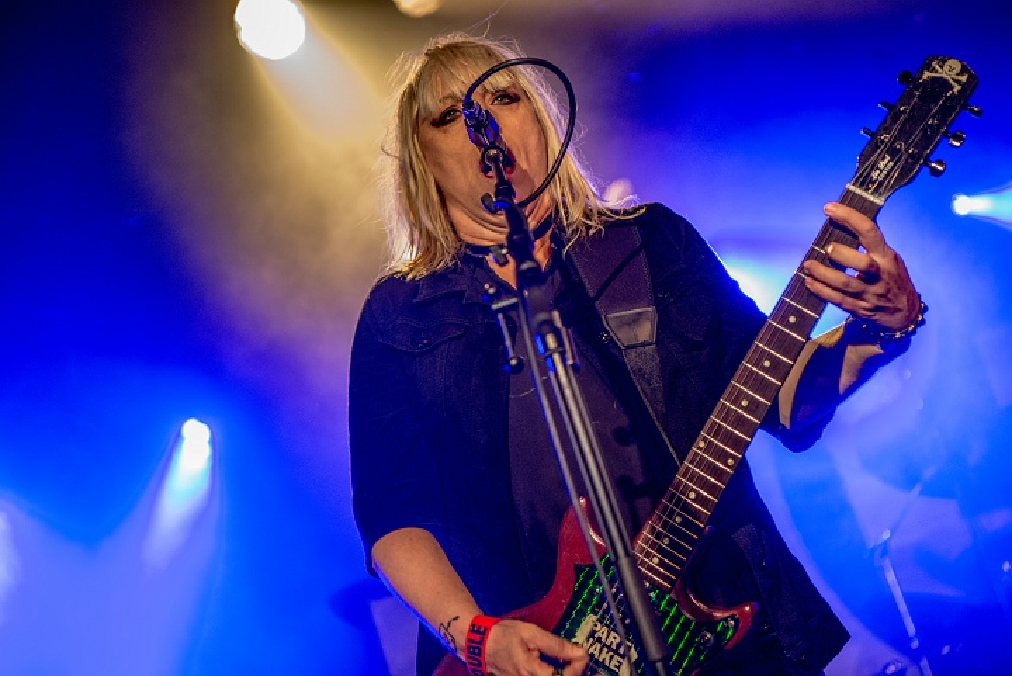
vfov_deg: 19.5
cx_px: 506
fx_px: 1969
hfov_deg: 28.8
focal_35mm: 70
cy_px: 338
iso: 2000
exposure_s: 1/100
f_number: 2.8
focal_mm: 70
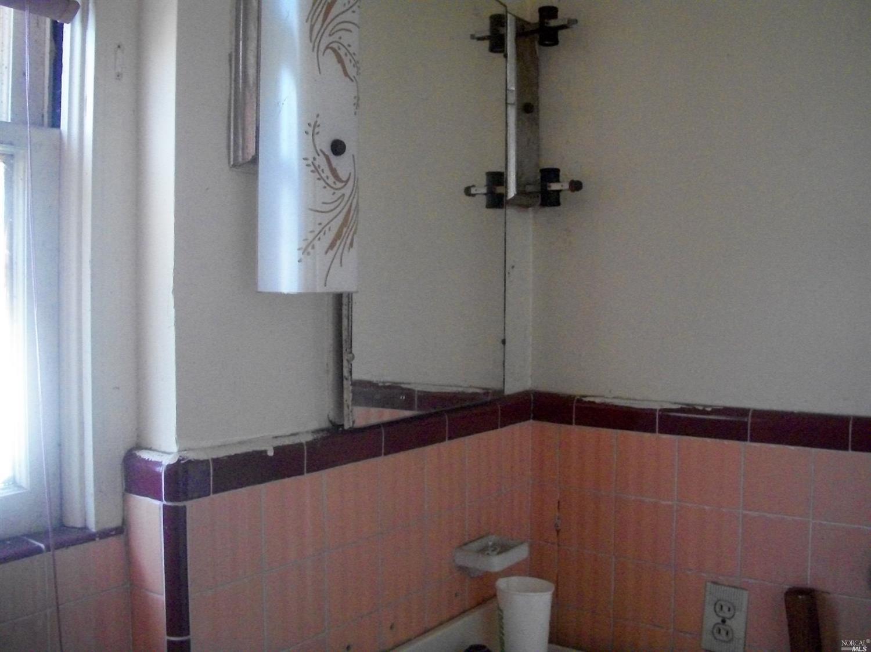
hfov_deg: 52.6
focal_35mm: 35
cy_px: 326
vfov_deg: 40.7
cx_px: 436
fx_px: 880
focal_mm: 6.3
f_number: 3.1
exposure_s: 1/100
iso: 800
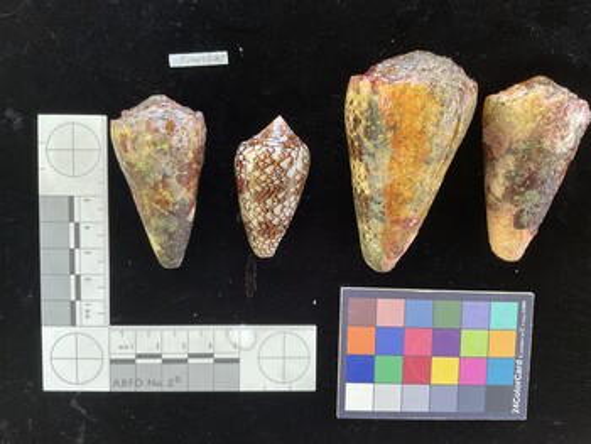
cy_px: 222
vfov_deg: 48.3
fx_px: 495
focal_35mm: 29
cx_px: 296
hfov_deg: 61.6
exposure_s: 1/50
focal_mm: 3
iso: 64
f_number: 1.8
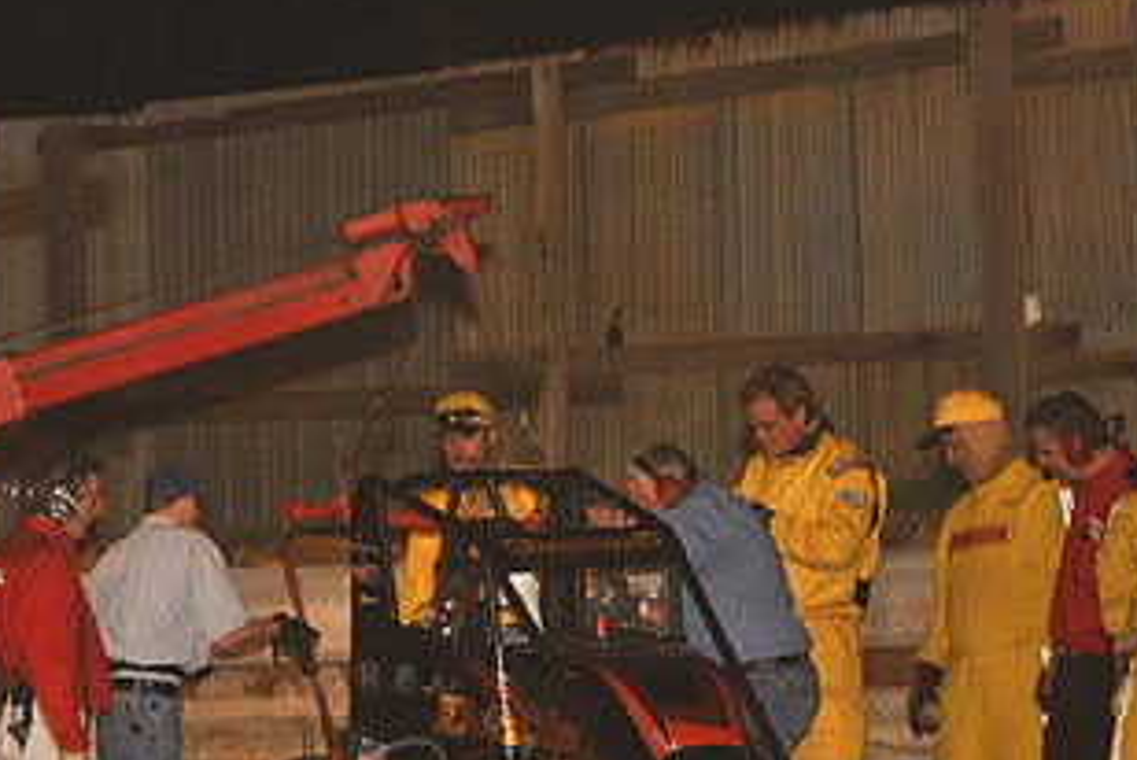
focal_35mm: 320
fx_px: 10116
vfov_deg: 4.3
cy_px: 544
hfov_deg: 6.4
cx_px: 369
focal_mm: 170
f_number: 6.3
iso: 1000
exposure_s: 1/320
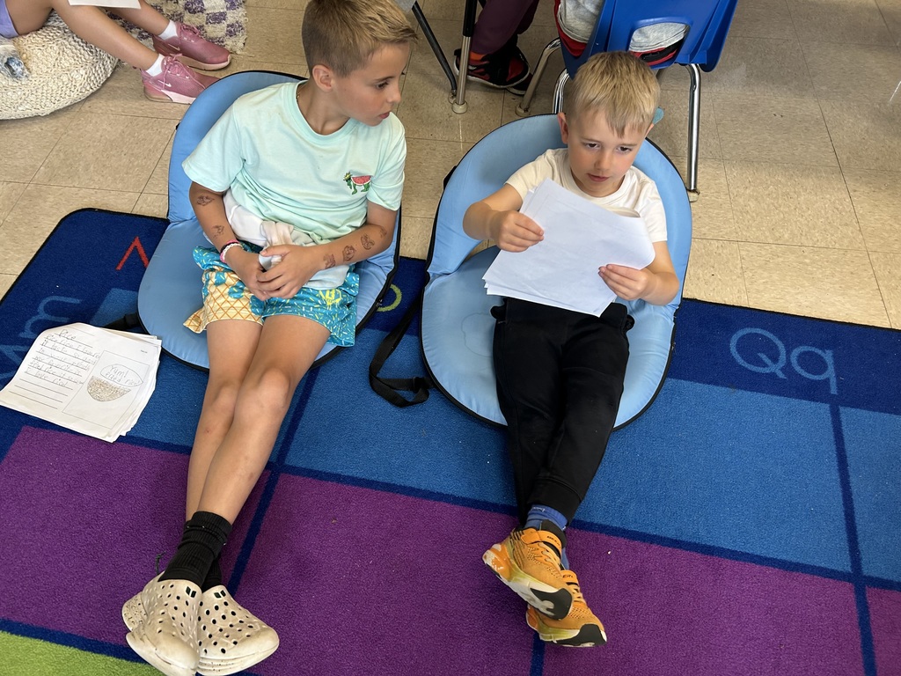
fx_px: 677
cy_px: 338
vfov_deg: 53.1
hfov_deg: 67.3
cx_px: 450
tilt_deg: -53.8
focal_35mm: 26
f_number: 1.5
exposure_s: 1/60
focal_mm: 5.7
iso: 125
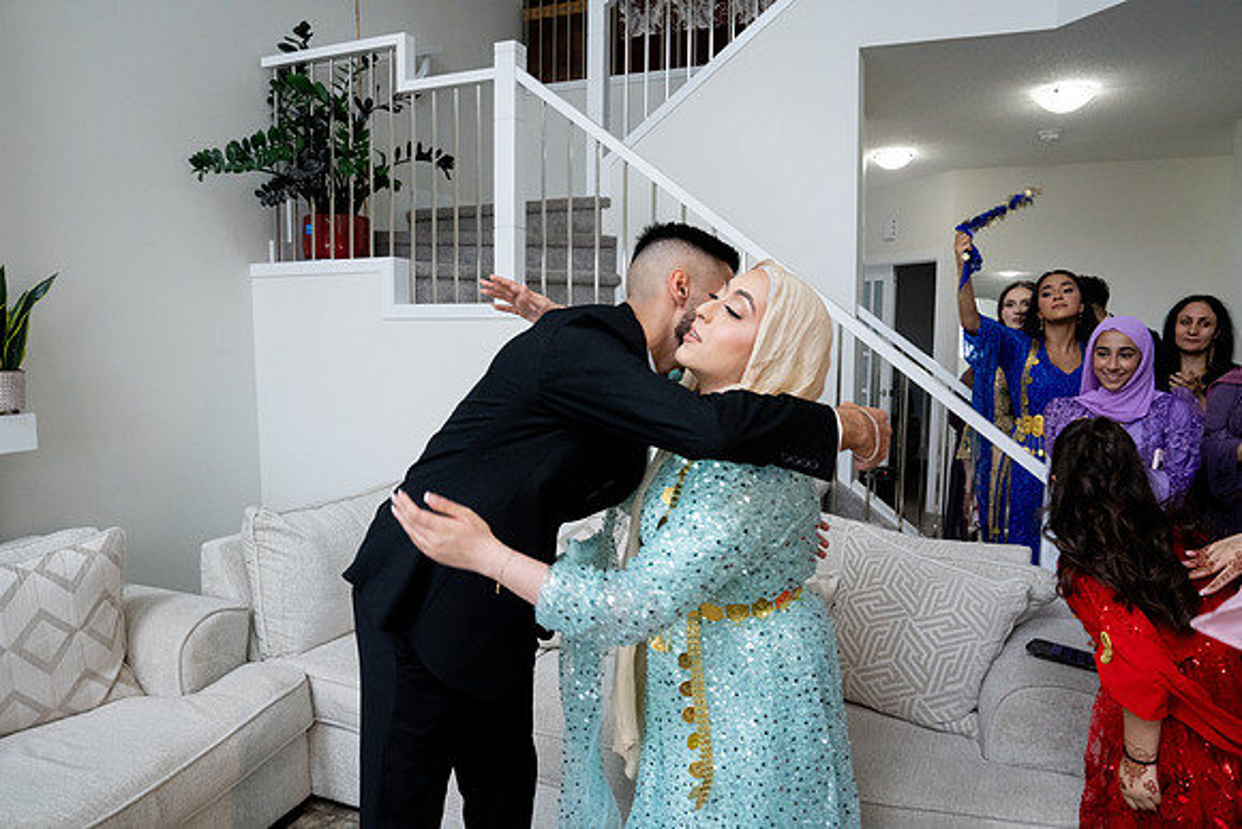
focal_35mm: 24
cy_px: 414
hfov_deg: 73.7
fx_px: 828
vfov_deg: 53.2
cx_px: 621
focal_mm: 24
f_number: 9
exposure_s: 1/160
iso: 5000
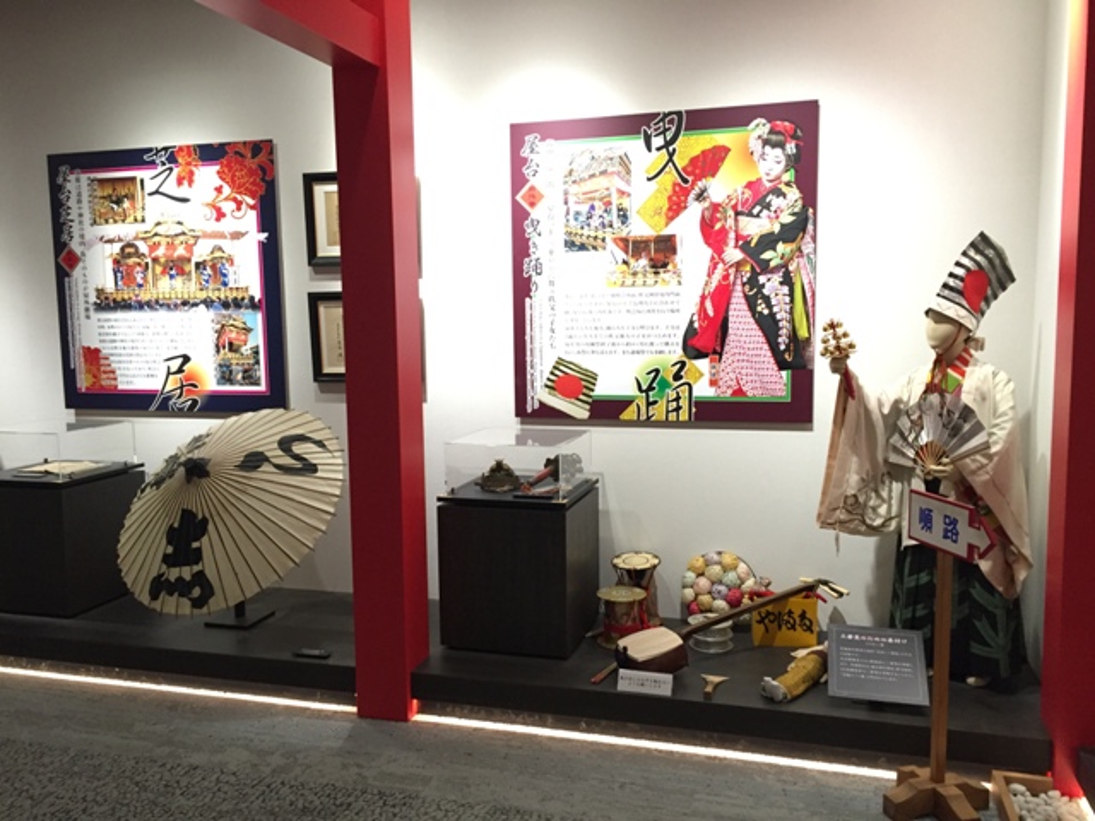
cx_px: 548
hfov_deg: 61.7
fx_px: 917
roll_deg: +0.7
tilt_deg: -5.3
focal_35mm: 29
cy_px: 410
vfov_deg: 48.2
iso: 160
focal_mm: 4.15
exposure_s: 1/30
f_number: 2.2
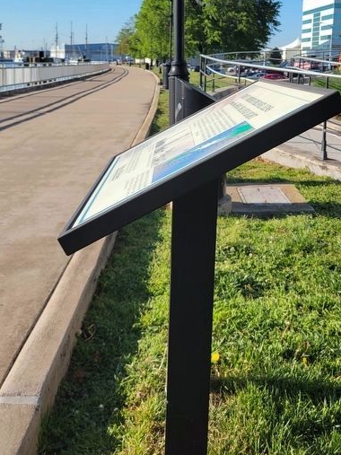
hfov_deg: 35.1
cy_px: 124
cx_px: 182
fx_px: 539
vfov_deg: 44.5
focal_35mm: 41
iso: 40
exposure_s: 1/1879
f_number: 1.8
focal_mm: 5.4
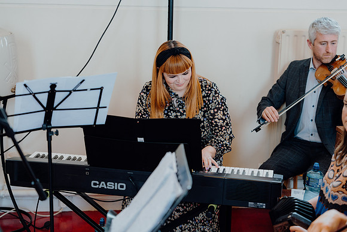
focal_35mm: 70
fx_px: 675
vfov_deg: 19.5
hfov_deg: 28.8
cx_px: 174
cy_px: 116
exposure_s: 1/200
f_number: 2.8
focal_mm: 70
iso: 800
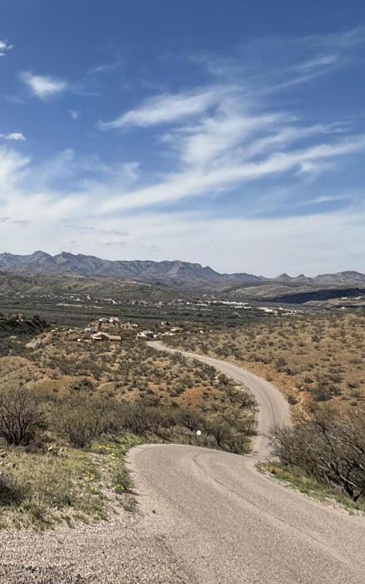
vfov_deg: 54.3
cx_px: -63
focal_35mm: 34
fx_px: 541
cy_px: 152
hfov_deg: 31.7
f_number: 2.2
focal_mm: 2.22
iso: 50
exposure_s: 1/4149
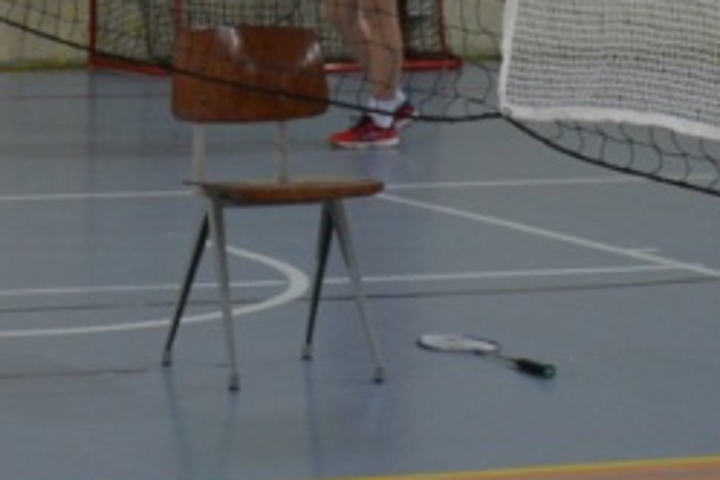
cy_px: -214
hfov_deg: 9.7
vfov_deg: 6.5
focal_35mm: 209
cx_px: -165
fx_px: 4180
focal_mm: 34
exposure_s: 1/60
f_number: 4.2
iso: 800
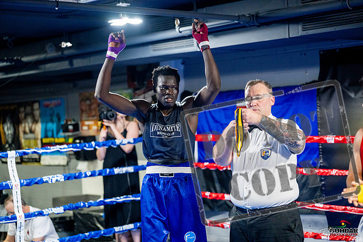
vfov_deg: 20.3
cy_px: 121
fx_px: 676
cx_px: 182
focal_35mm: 67
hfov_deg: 30.1
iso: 4000
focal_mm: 67
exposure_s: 1/1000
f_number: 2
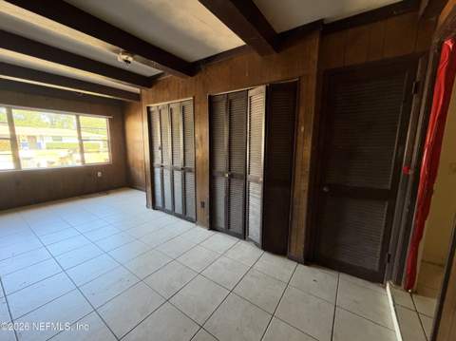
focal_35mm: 14
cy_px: 170
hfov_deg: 102.1
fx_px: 184
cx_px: 228
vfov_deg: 85.6
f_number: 2.2
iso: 400
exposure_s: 1/60
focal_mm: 2.22
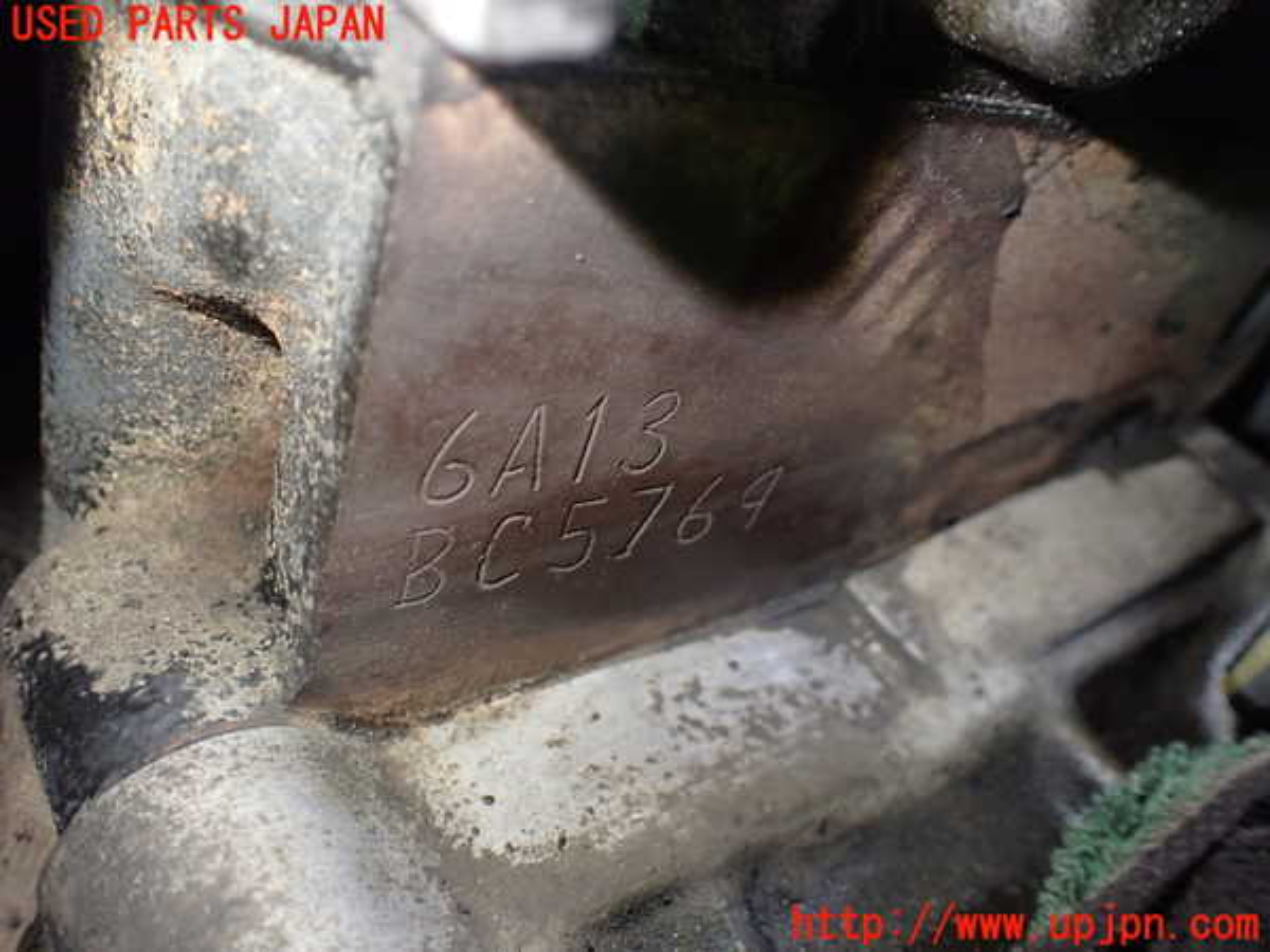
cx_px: 635
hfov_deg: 60.0
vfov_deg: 46.8
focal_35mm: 30
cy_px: 476
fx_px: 1101
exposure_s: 1/40
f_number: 2.3
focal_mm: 5.4
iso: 800
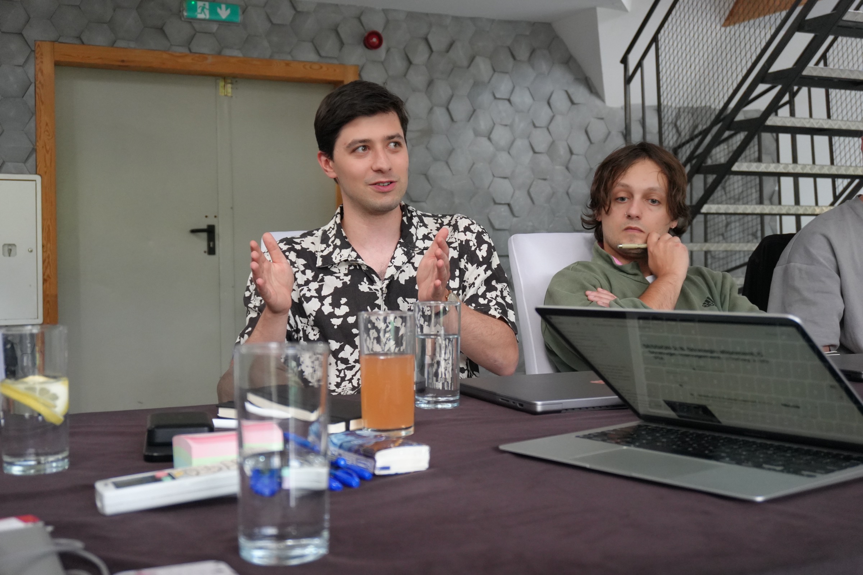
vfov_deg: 30.8
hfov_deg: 45.0
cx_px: 432
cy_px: 288
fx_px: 1043
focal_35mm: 44
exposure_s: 1/160
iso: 2000
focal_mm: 29
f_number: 4.5
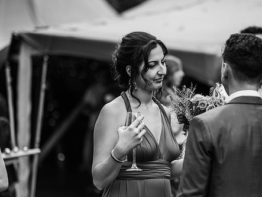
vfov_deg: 13.8
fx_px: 810
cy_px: 98
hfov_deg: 18.4
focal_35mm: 107
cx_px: 159
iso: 100
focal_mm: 85
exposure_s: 1/3200
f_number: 2
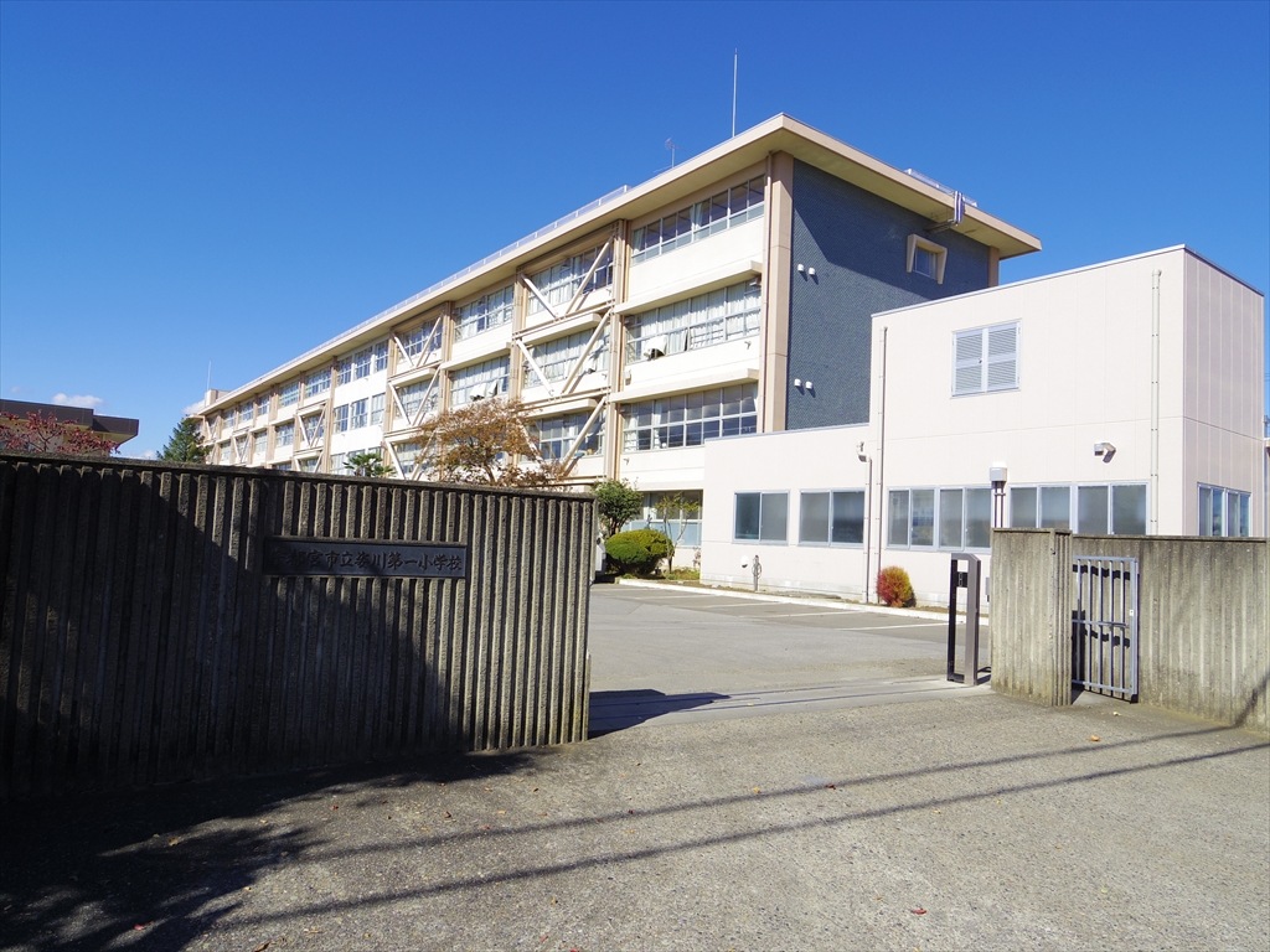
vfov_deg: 58.9
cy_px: 476
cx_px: 635
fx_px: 844
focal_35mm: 23
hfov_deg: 73.9
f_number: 4
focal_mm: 5
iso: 100
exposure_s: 1/800
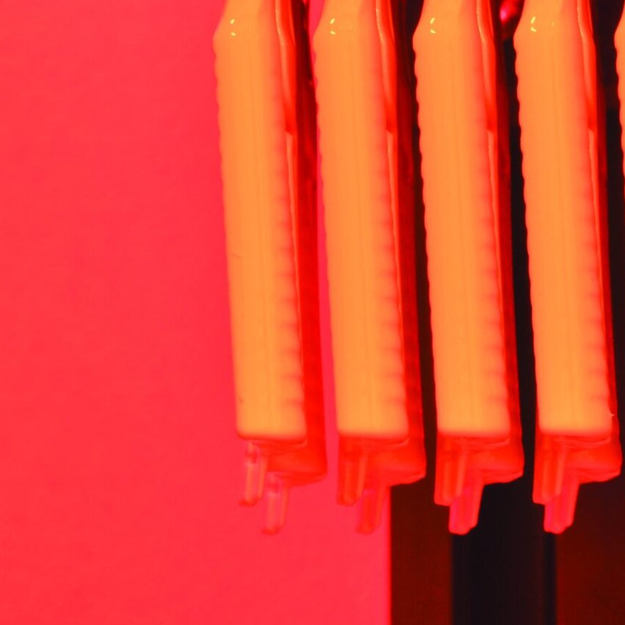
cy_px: 204
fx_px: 8559
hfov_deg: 4.2
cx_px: 754
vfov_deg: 4.2
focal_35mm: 419
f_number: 16
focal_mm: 116
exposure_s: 5
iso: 100
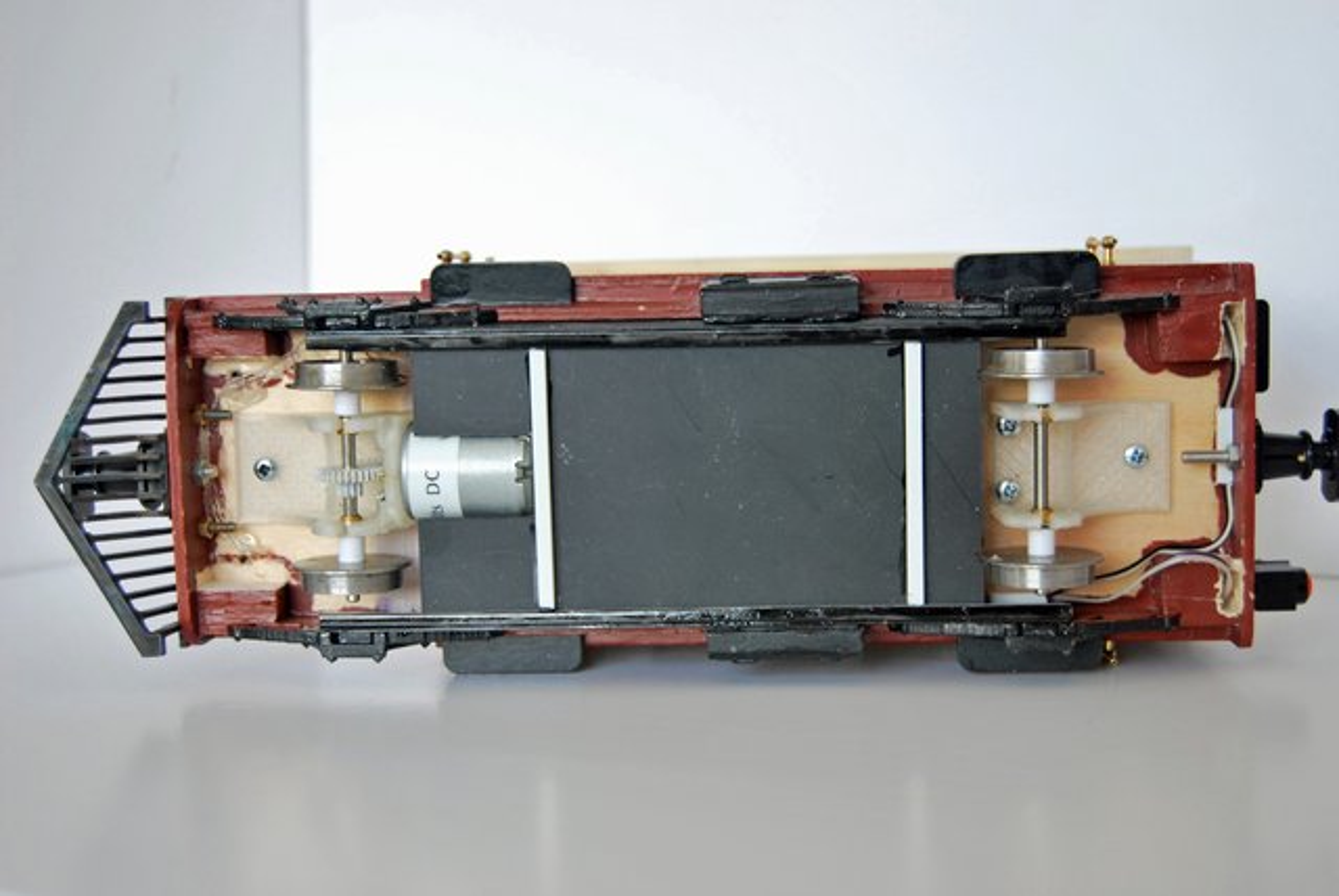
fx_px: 1899
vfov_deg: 26.5
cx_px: 670
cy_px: 448
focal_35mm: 51
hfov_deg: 38.8
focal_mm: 34
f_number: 4.5
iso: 450
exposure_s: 1/30
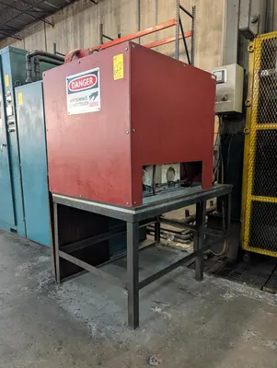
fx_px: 256
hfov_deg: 56.9
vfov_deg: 71.5
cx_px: 138
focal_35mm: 24
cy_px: 184
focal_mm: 6.9
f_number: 1.68
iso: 1027
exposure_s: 1/60
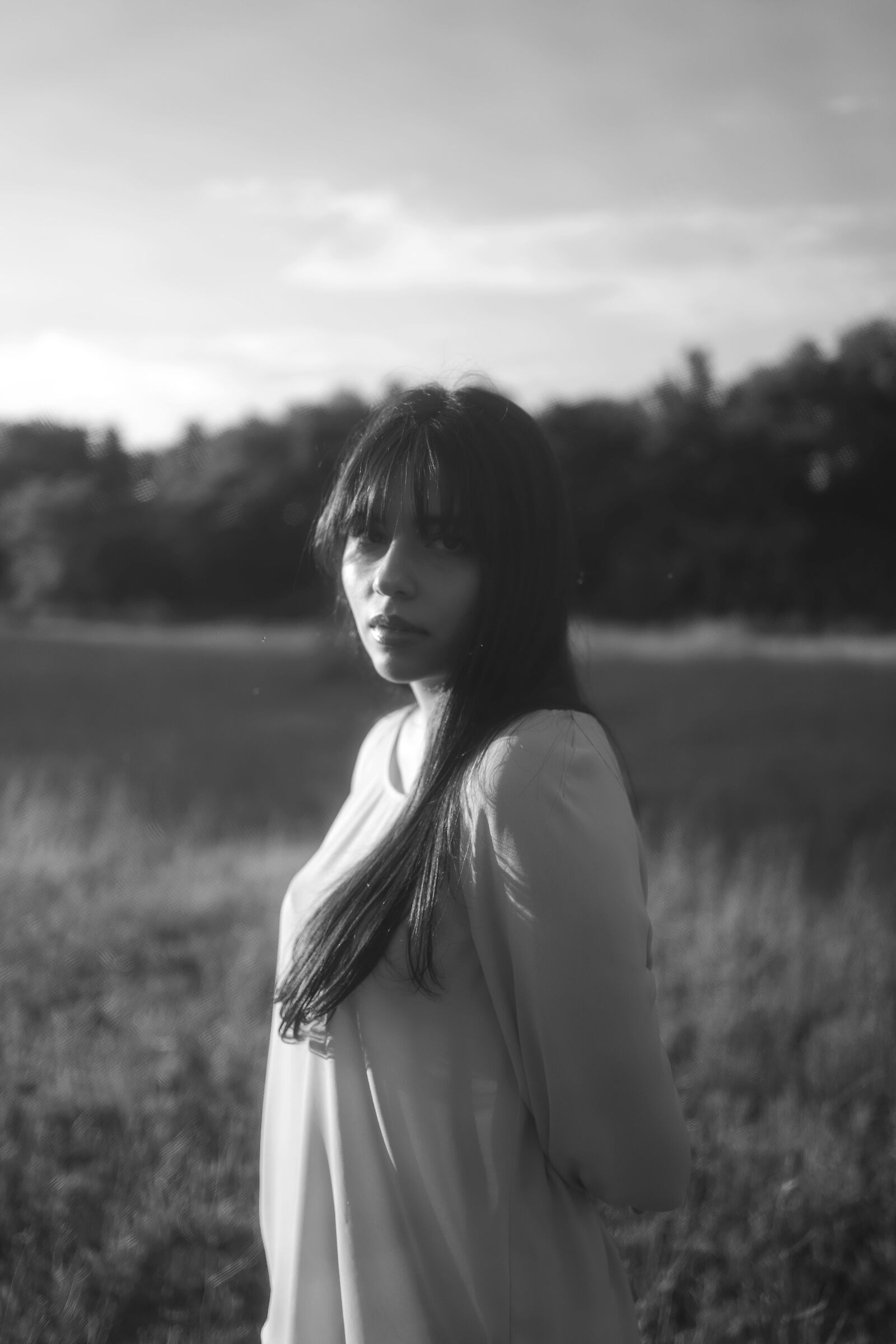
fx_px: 1307
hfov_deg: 37.9
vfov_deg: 54.4
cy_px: 672
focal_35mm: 35
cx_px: 448
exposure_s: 1/500
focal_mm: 35
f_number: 2
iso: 50
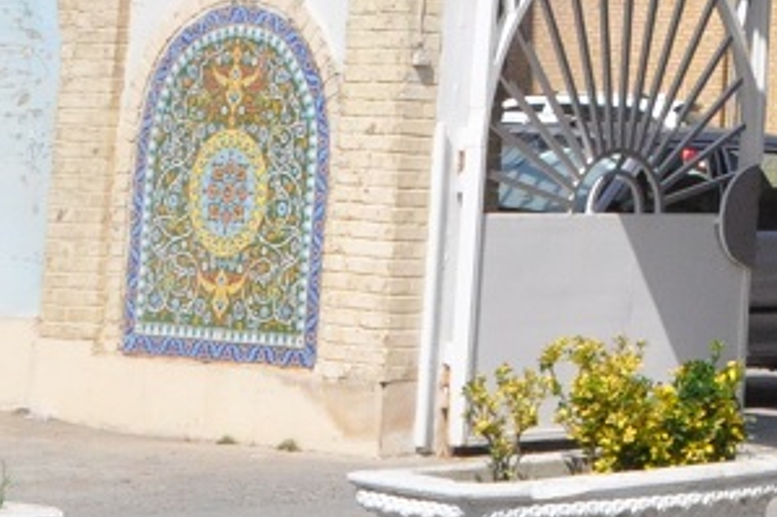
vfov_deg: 8.3
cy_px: -238
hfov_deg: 11.5
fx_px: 3476
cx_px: 1527
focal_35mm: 161
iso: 2500
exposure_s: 1/1600
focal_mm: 25
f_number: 20
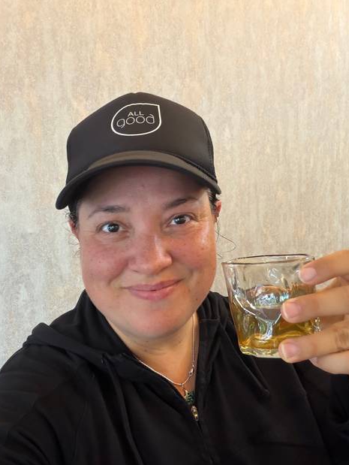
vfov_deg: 58.3
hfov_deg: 45.5
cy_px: 227
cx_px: 173
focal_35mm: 31
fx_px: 416
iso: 320
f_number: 1.9
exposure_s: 1/25
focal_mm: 2.71
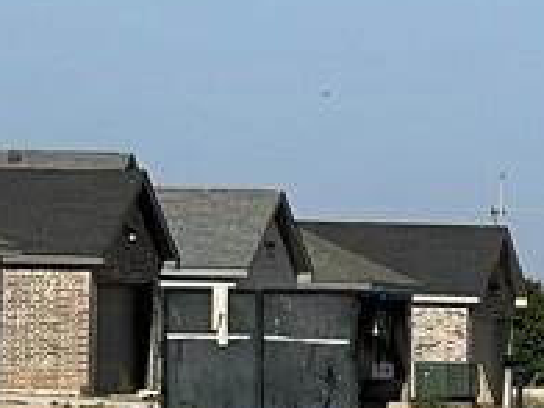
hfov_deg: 3.9
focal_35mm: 503
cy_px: -39
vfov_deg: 3.0
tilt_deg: +2.6
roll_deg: -1.6
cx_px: -902
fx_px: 7905
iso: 32
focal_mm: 9
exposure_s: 1/1130
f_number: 2.8
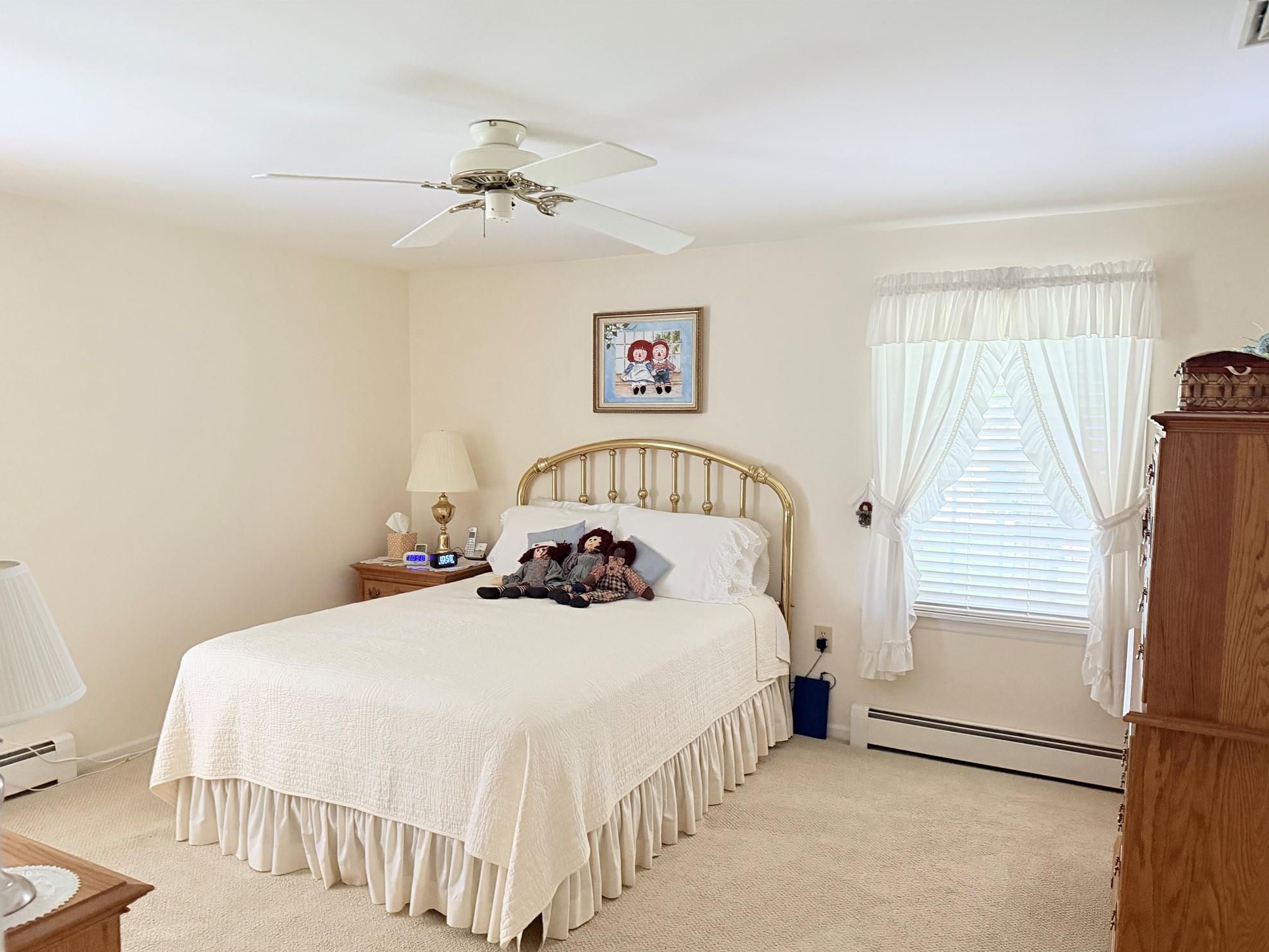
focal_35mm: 25
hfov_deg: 69.4
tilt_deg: -4.2
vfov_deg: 54.9
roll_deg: -0.2
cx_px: 624
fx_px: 917
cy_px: 494
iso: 800
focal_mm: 6.76
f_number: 1.78
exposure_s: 1/40
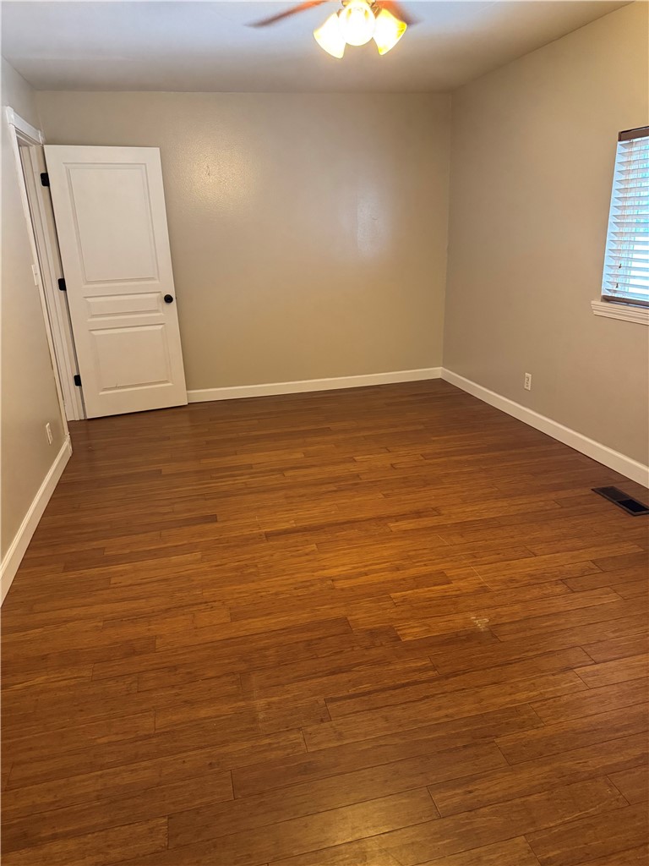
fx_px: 600
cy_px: 433
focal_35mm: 24
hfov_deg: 56.8
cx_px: 324
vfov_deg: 71.6
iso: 800
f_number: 1.78
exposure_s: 1/60
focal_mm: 6.76
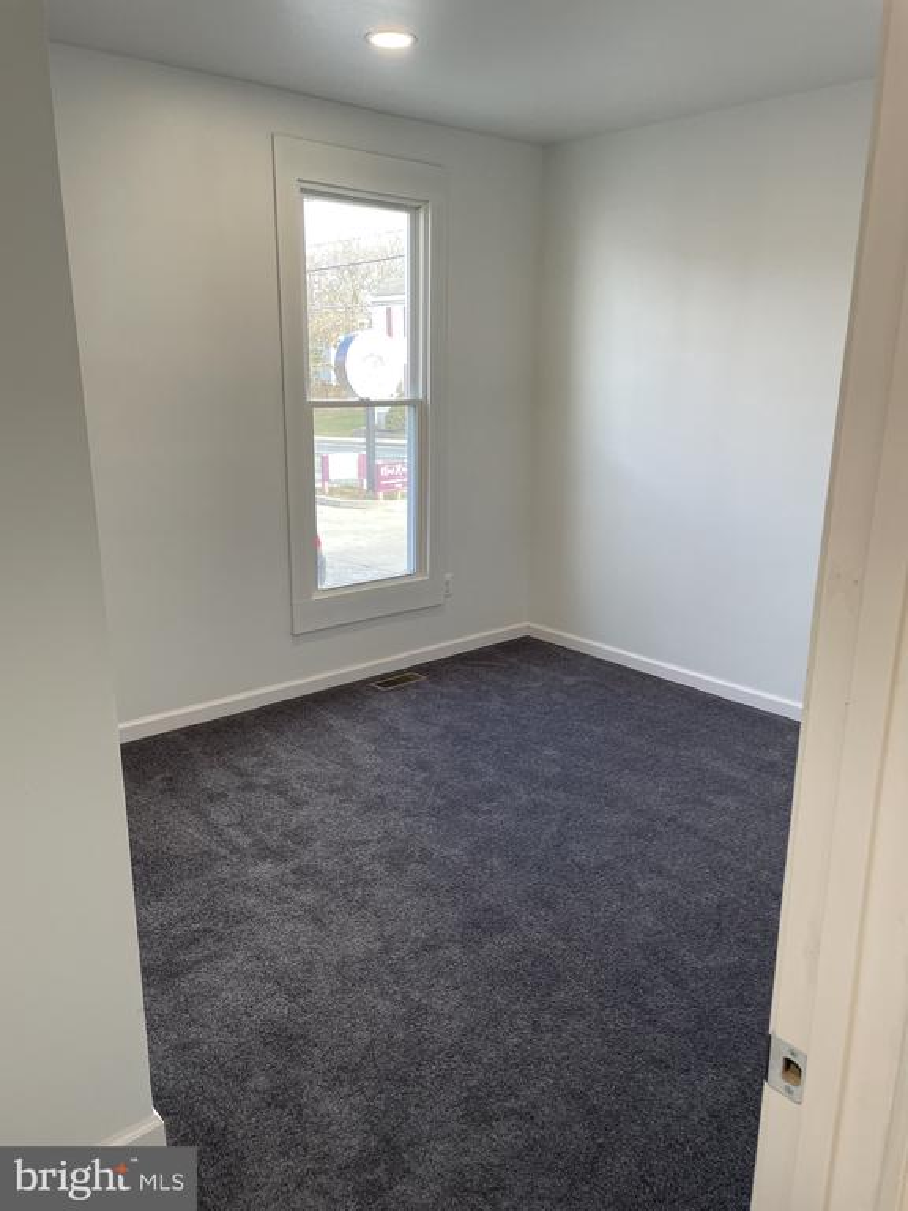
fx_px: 909
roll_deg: -0.5
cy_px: 606
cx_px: 454
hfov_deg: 53.1
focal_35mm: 26
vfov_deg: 67.3
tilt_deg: -14.4
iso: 100
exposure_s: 1/120
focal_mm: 4.2
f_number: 1.6
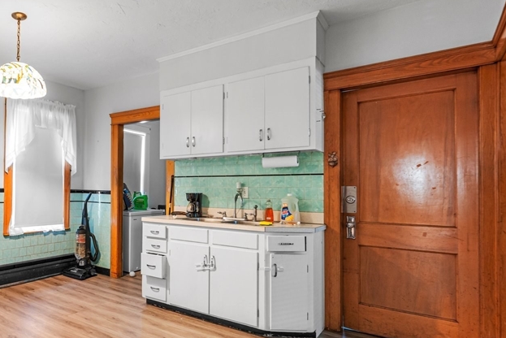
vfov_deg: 55.0
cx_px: 109
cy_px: 188
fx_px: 323
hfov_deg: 69.4
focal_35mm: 23
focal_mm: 14
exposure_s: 1/4
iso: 800
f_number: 4
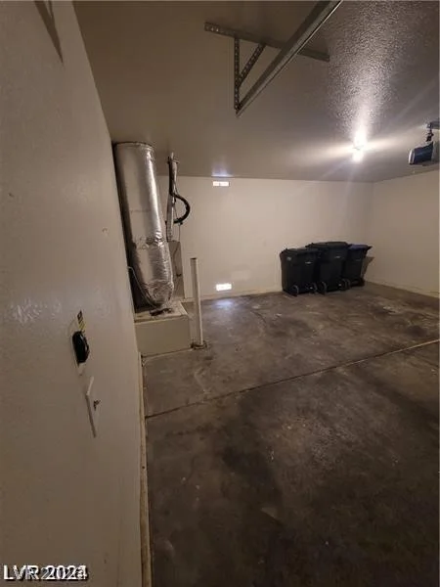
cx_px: 220
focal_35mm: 13
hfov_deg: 89.9
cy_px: 294
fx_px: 220
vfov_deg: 106.2
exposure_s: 1/24
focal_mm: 2.2
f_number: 2.2
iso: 640
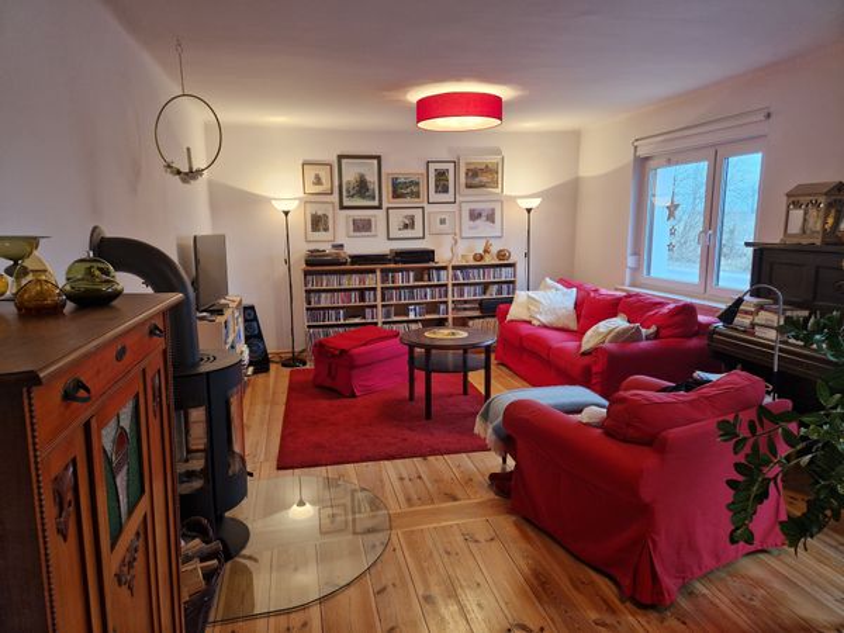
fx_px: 561
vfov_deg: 58.9
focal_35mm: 23
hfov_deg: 73.9
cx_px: 422
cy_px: 316
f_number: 1.8
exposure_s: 1/100
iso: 160
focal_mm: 5.4
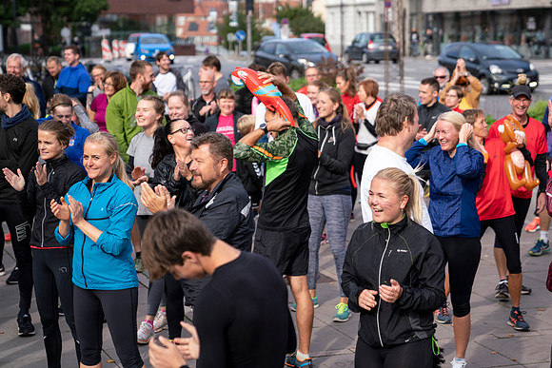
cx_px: 319
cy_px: 170
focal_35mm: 84
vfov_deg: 16.3
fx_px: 1285
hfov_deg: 24.2
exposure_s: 1/2500
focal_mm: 70
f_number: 2.8
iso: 400
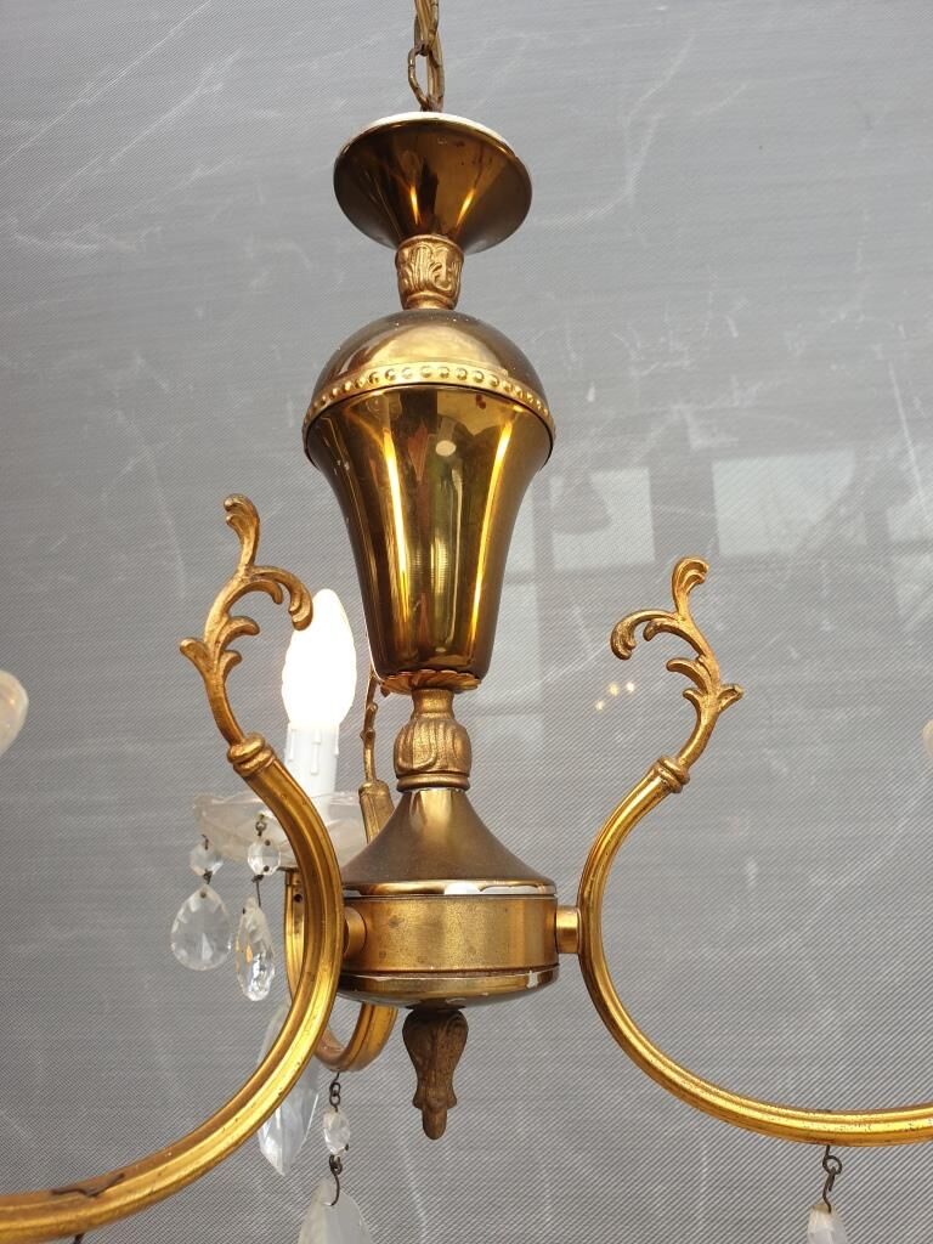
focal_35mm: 26
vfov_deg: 67.3
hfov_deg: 53.1
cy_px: 622
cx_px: 466
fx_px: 934
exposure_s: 1/263
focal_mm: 4.3
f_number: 2.4
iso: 50
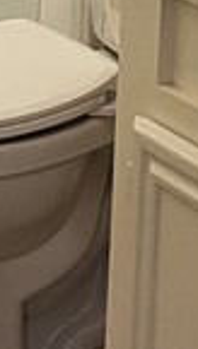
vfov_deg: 10.6
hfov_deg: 6.1
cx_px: 232
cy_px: -77
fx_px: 1859
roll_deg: -2.7
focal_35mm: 200
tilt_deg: -13.5
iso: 500
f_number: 1.5
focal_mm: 5.7
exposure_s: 1/52
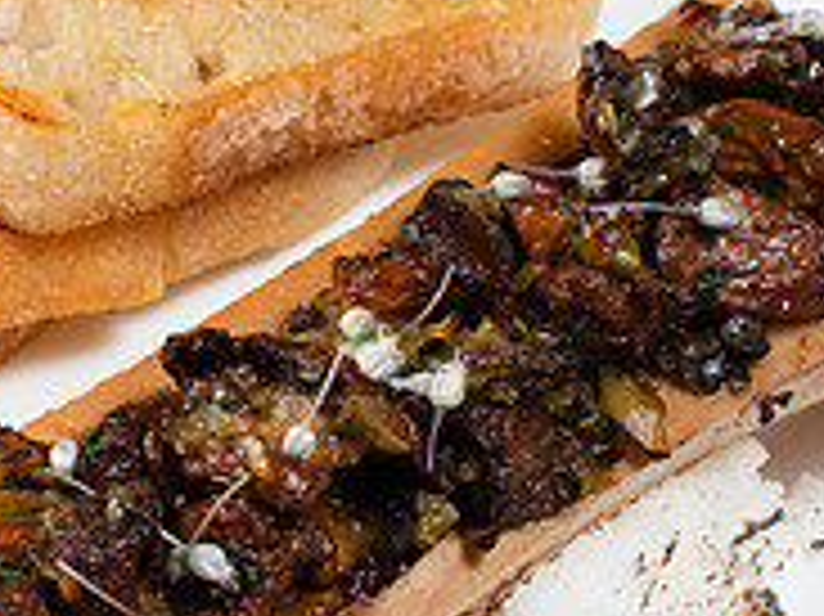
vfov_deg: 7.9
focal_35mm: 188
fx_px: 4472
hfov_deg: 10.5
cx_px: 184
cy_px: 459
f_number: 11
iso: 200
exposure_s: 1/200
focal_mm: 50
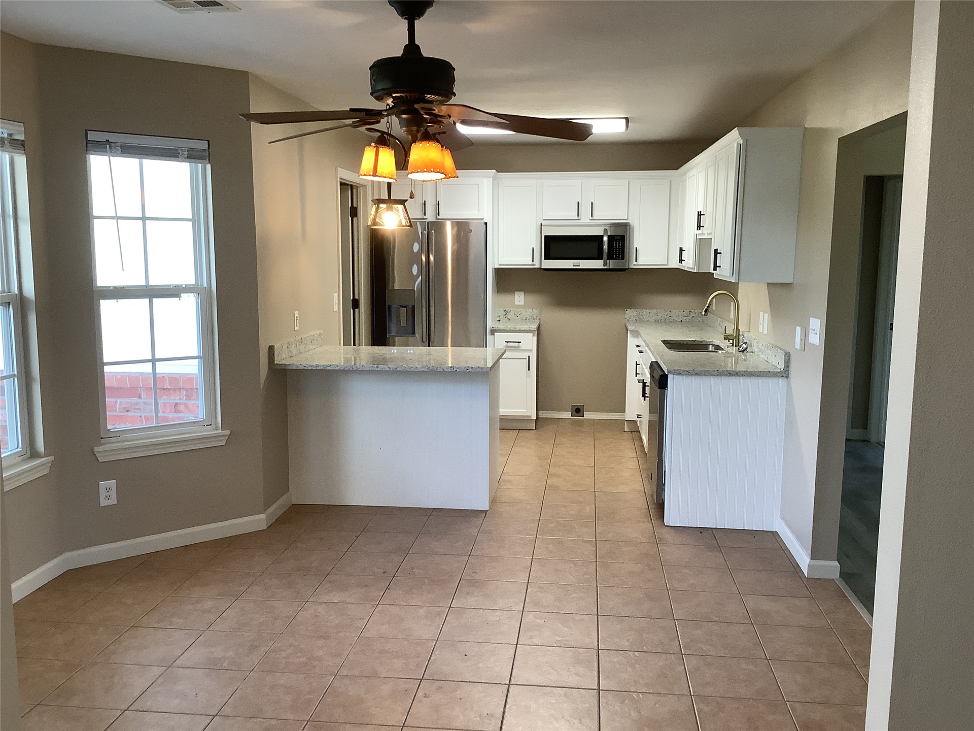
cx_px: 487
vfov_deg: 45.4
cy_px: 366
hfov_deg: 58.4
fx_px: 872
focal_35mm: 31
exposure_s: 1/60
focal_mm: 3.3
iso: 100
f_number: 2.4
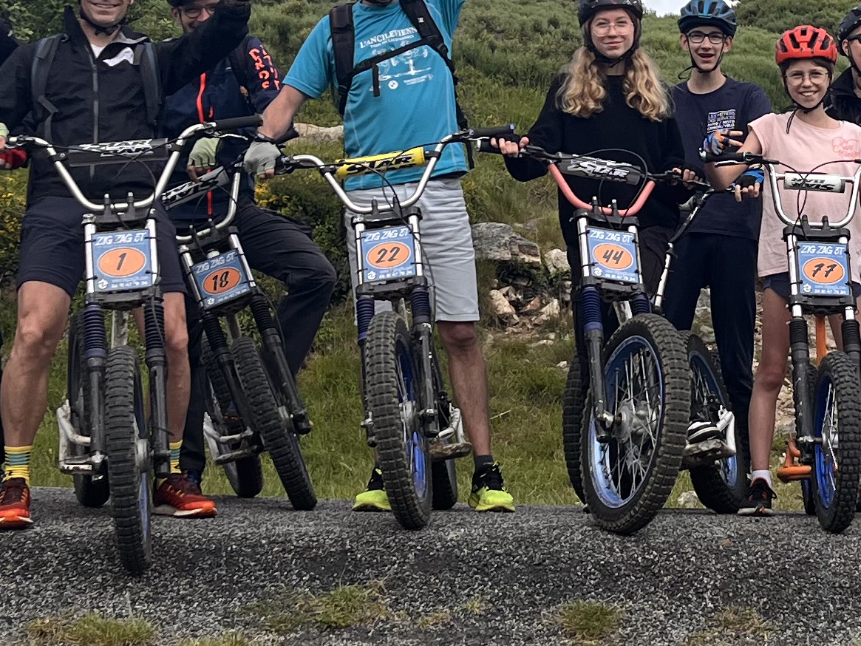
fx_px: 2239
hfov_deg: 21.2
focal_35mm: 90
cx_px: 795
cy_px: 151
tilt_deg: +6.5
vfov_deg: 16.3
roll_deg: +2.9
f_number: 1.6
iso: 50
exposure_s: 1/2513
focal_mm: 5.1
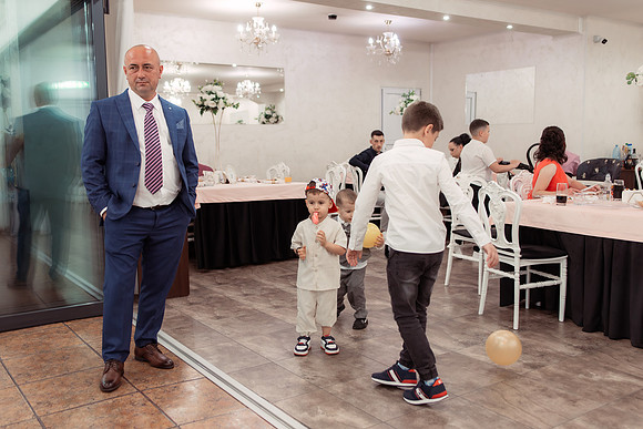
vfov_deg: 37.9
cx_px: 322
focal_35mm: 35
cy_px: 214
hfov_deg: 54.4
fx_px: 625
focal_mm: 35
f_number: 2.8
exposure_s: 1/250
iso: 1600
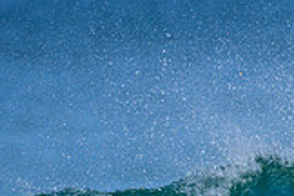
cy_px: 430
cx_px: 366
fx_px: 28851
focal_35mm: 3533
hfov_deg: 0.6
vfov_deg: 0.4
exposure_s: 1/2000
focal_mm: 800
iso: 320
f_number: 6.3
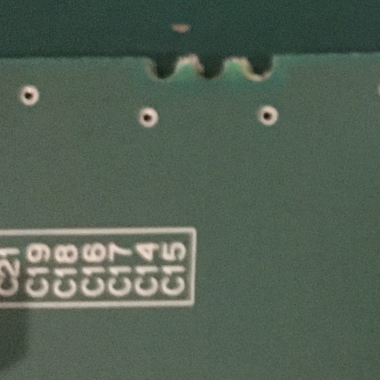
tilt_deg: -81.5
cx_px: 688
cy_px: 230
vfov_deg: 12.8
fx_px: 1689
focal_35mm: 136
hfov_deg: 11.8
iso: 250
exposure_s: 1/17
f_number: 2.2
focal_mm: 4.15
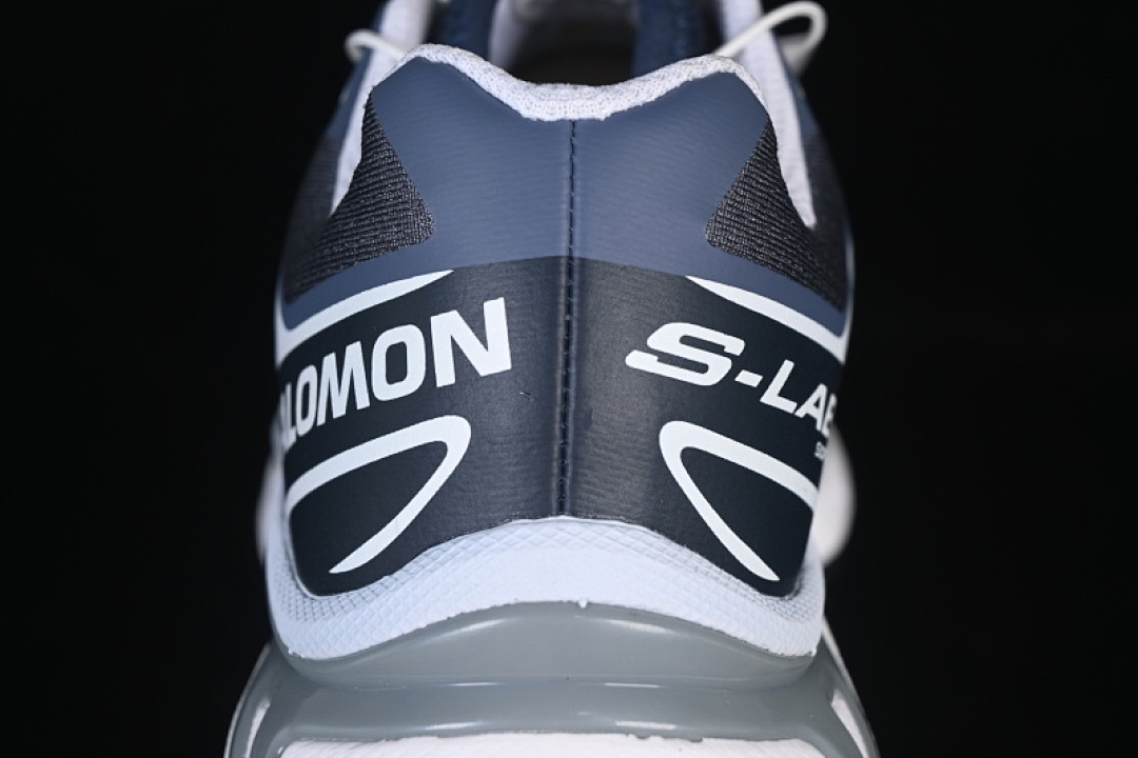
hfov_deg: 27.0
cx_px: 569
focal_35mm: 75
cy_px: 379
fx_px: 2371
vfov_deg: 18.2
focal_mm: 50
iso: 160
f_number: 7.1
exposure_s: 1/60
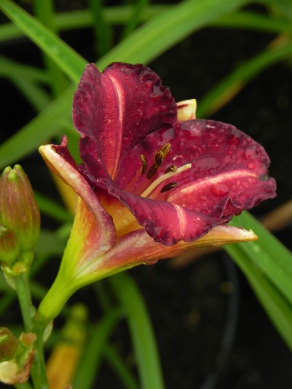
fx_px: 2384
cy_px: 194
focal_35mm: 212
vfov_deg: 9.3
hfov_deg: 7.0
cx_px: 146
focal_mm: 37.7
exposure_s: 1/50
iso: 160
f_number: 5
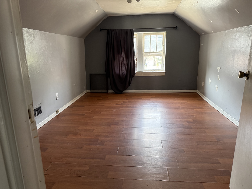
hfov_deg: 71.6
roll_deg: +0.9
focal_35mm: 24
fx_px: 175
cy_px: 94
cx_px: 126
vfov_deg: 56.8
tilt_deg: -13.4
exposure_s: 1/60
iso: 250
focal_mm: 6.76
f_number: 1.78
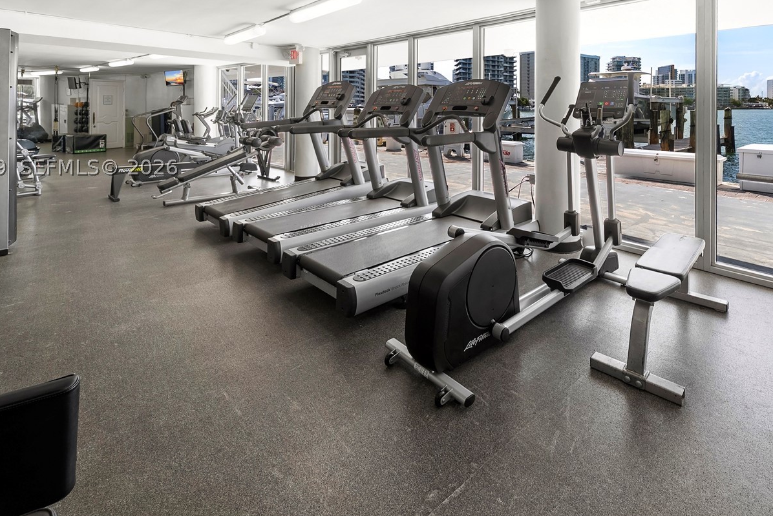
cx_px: 431
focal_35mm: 17
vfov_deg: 68.3
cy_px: 167
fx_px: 365
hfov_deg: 92.8
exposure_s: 1/30
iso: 320
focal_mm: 12
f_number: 8
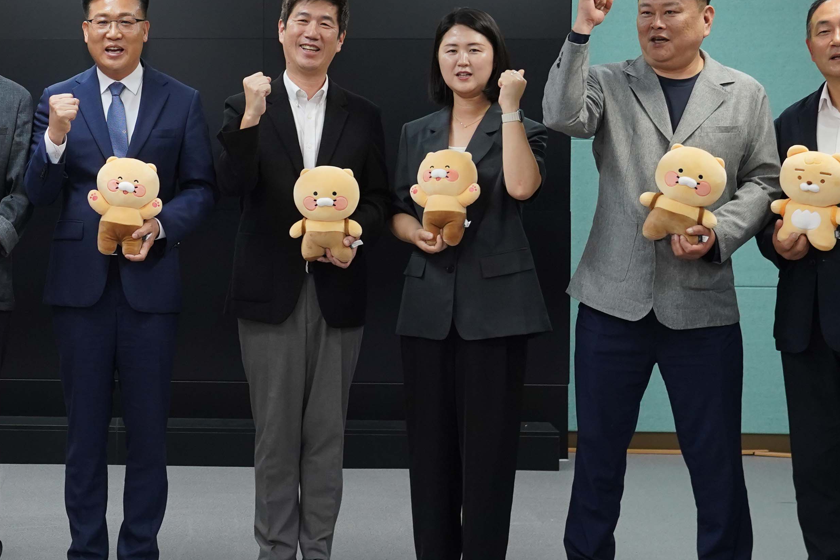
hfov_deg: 21.6
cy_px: 106
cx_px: 58
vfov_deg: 14.8
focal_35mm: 92
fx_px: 2146
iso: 1250
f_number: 4
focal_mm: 38
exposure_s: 1/200
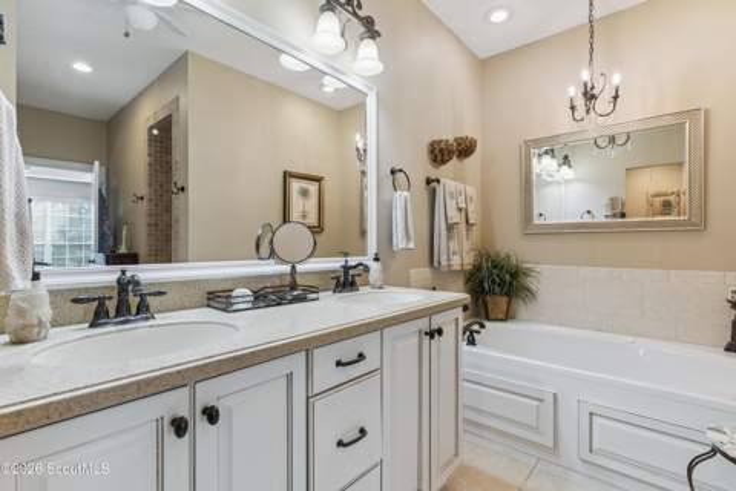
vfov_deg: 70.4
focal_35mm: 17
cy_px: 246
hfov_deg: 93.3
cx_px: 368
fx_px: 348
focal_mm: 17
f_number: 8
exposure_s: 1/10
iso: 250
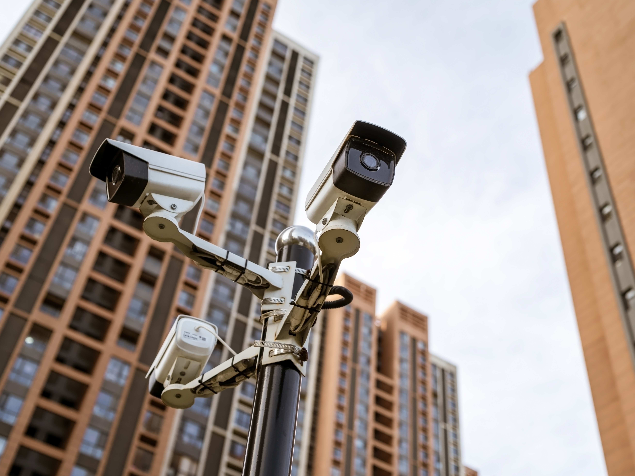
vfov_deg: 33.6
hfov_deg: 43.8
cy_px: 236
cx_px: 304
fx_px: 789
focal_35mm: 43
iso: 100
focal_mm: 39
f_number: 4
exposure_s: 1/200
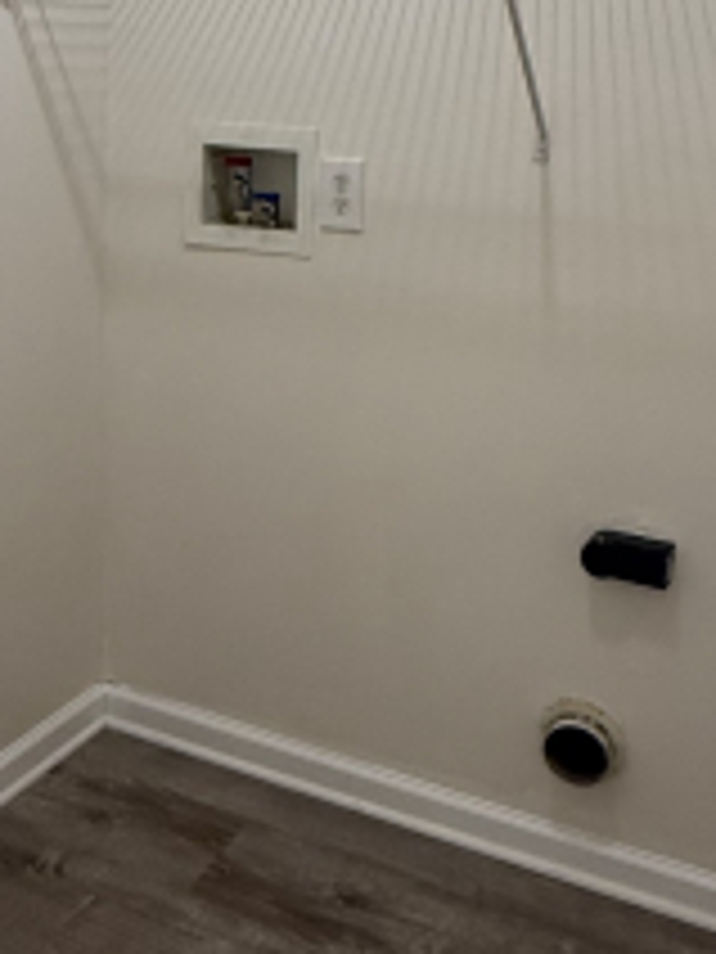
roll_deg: -2.0
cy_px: 263
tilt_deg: -8.1
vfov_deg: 41.9
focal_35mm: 44
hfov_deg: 32.8
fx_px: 1213
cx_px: 306
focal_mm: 2.22
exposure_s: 1/120
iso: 320
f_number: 2.2
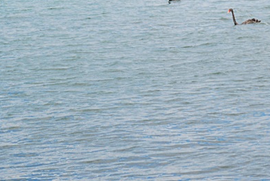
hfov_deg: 10.1
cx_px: 209
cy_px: 28
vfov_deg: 6.8
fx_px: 1524
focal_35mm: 203
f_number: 36
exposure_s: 1/60
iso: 400
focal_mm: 66
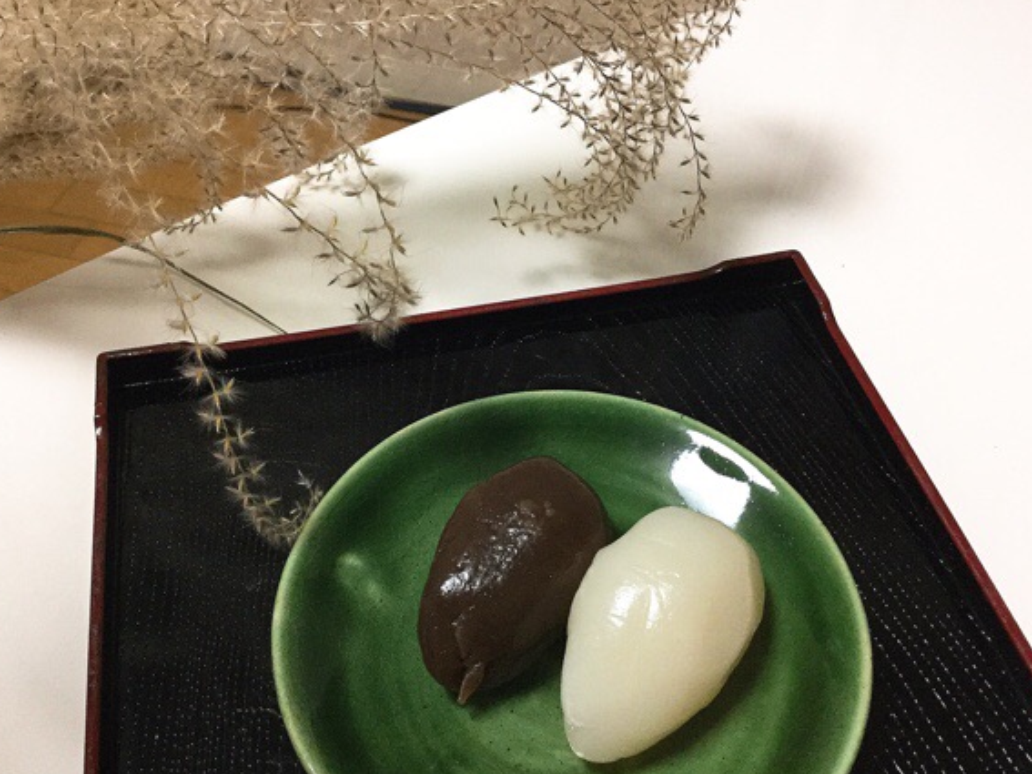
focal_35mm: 35
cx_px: 497
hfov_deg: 52.6
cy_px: 401
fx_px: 1043
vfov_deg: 40.7
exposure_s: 1/30
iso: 160
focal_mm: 3.3
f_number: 2.4
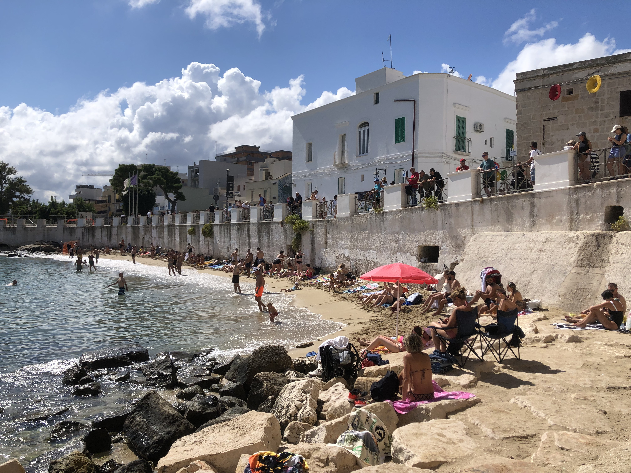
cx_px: 316
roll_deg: -0.5
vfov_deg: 49.7
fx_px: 510
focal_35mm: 28
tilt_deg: +0.1
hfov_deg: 63.4
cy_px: 236
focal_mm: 4
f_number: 1.8
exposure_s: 1/4425
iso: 25
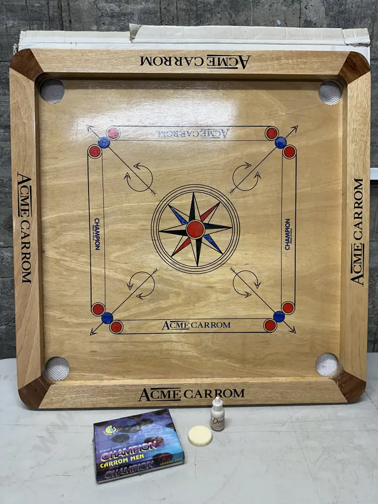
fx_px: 349
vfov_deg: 71.6
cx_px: 189
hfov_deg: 56.8
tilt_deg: -15.3
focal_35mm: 24
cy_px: 252
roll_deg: +0.6
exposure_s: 1/100
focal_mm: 6.86
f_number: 1.78
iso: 80
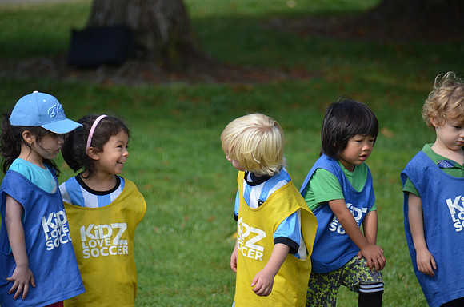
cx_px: 232
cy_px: 154
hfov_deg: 4.6
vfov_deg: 3.0
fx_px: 5787
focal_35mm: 450
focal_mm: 300
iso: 400
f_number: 5.6
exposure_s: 1/1250
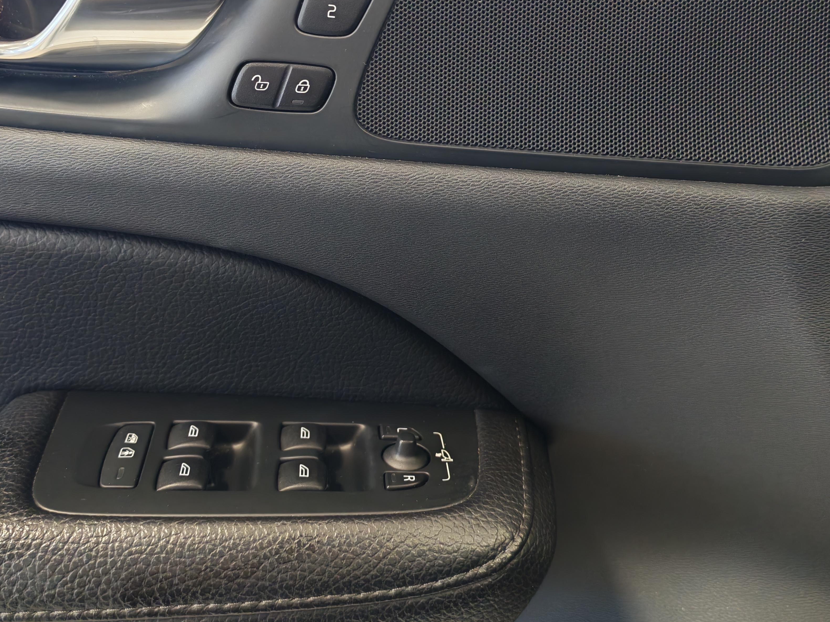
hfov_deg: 47.8
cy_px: 225
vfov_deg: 36.6
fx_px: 935
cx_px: 370
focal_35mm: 39
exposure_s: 1/50
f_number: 1.9
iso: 884
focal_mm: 6.12
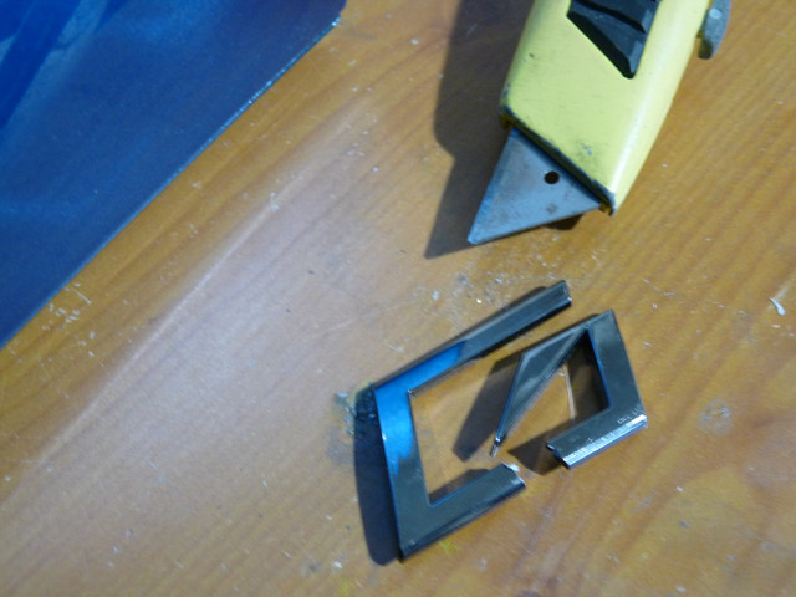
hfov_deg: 41.2
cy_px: 298
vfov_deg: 31.5
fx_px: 1058
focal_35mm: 46
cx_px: 398
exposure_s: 1/3.2
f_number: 3.2
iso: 400
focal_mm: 8.2
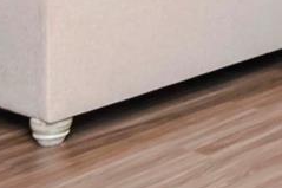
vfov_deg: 11.1
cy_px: -206
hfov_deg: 17.0
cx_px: 405
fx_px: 864
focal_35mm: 110
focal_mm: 11
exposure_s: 1/125
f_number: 6.3
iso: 800
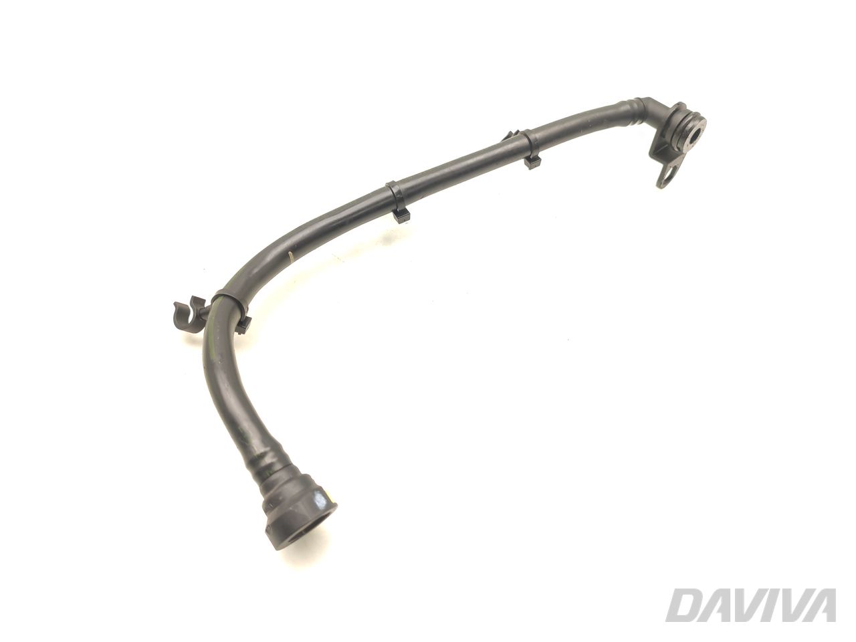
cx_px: 428
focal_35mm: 24
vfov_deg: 56.8
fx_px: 593
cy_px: 321
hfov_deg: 71.6
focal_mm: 5.89
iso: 160
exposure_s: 1/80
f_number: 1.89
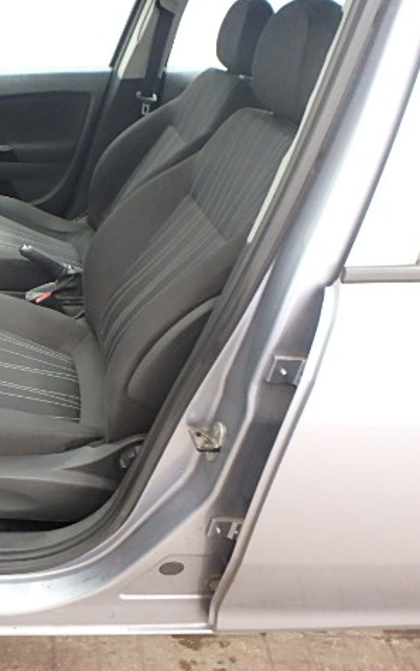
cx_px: 49
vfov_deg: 62.9
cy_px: 336
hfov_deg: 39.2
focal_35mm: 30
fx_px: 549
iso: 800
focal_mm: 3.7
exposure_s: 1/20
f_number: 3.5
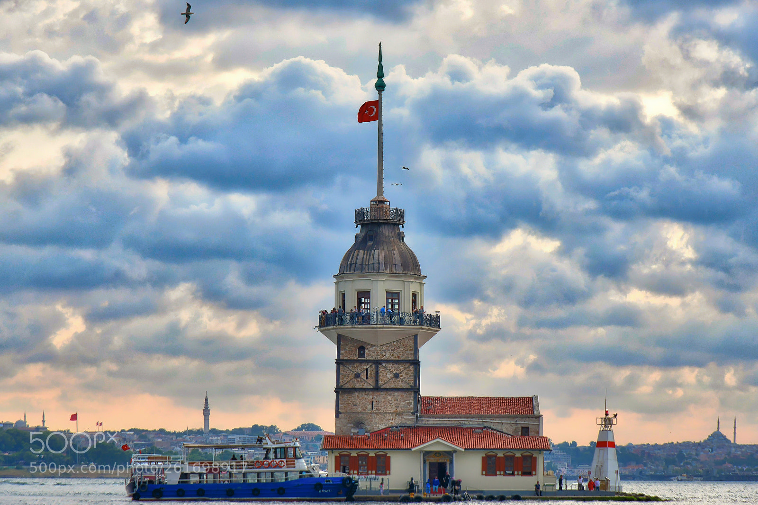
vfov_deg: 14.4
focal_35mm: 95
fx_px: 2000
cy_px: 252
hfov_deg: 21.5
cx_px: 379
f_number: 7.1
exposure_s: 1/400
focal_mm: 95
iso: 500
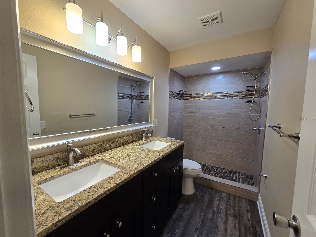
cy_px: 118
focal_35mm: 13
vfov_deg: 89.9
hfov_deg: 106.2
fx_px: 119
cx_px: 158
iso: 64
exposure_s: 1/60
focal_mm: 2.2
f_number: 2.2
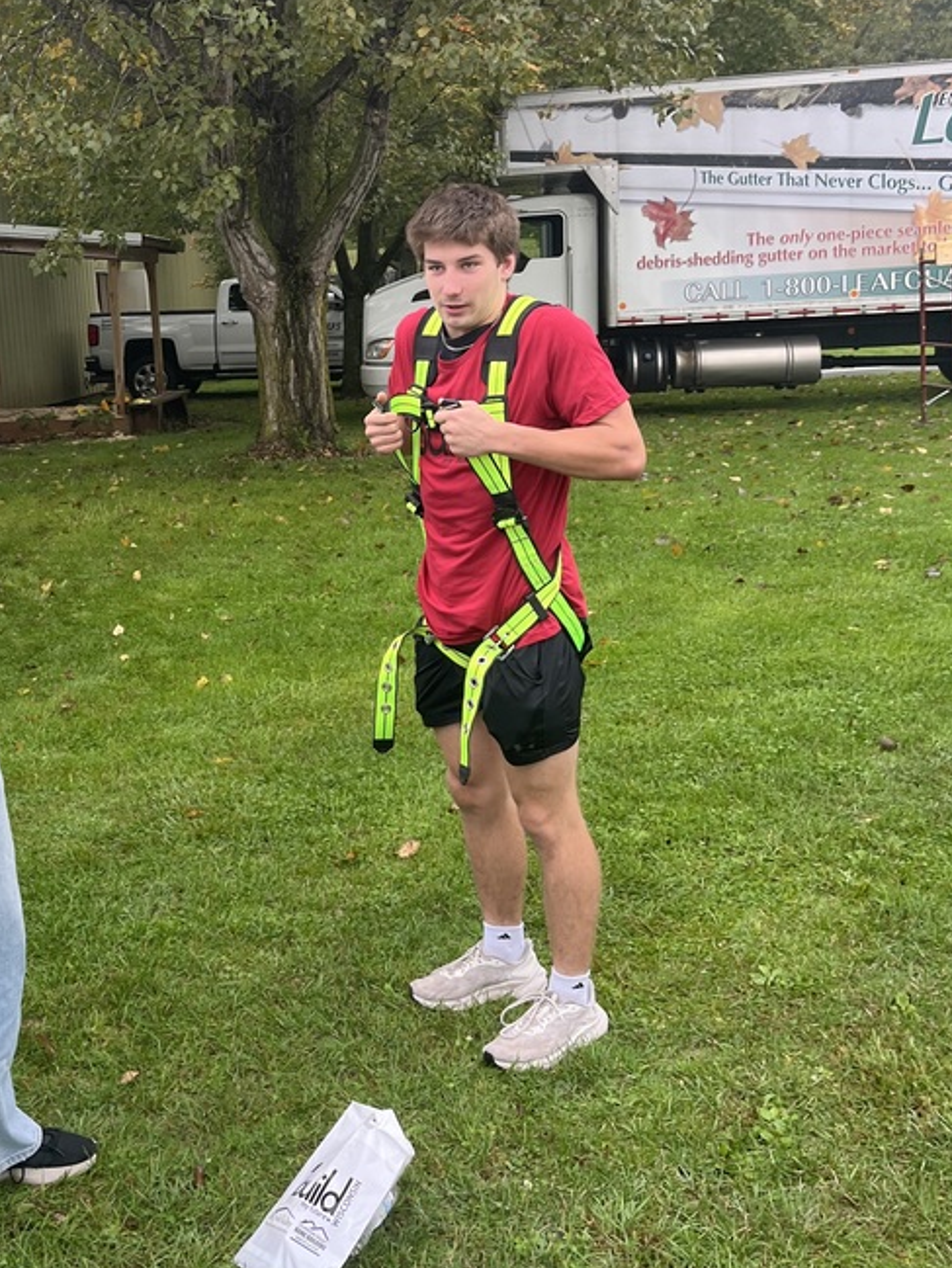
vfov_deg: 45.5
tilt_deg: -15.2
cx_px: 203
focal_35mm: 41
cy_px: 508
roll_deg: +1.8
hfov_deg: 34.2
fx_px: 1503
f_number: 1.6
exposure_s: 1/121
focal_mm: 5.1
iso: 50
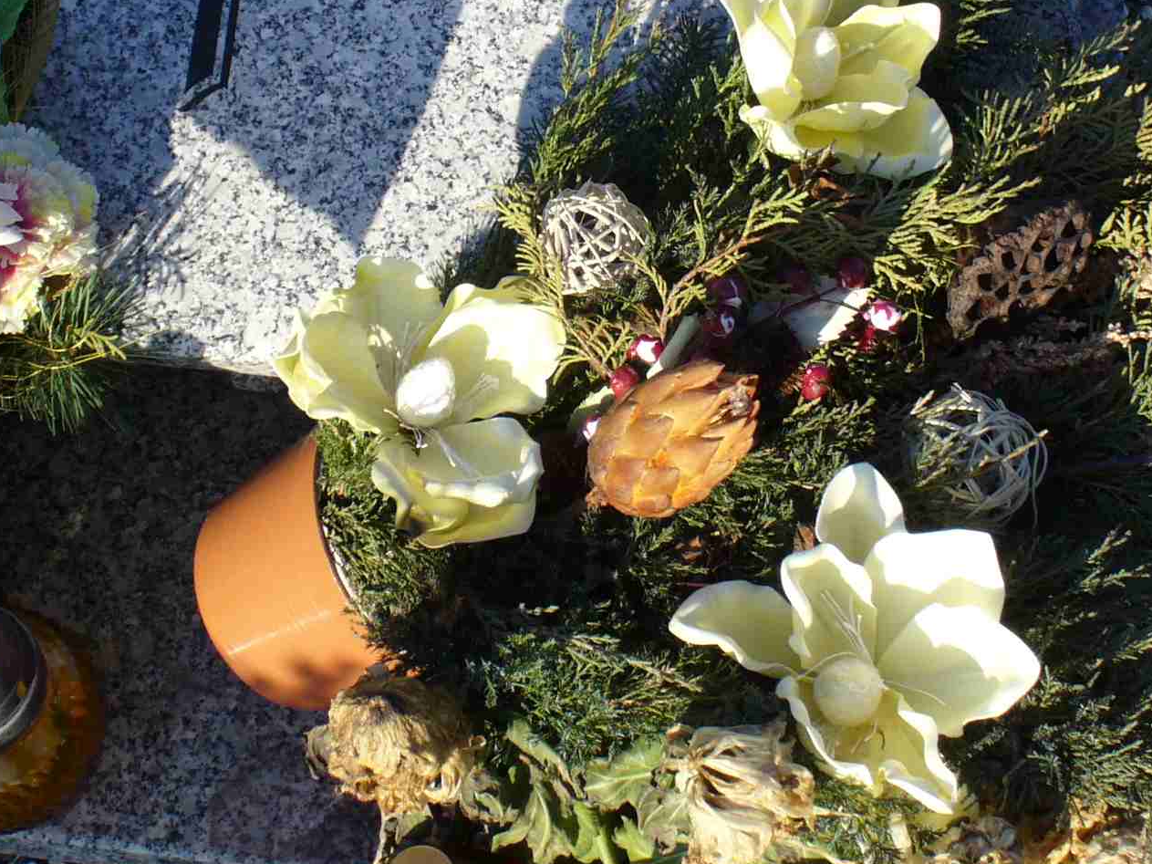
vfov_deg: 19.5
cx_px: 645
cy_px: 214
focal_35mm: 75
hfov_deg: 26.0
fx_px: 2496
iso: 80
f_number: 5.6
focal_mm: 6.1
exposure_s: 1/160
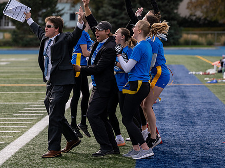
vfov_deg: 9.4
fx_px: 1027
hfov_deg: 12.5
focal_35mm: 158
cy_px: 52
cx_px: 94
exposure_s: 1/2500
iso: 200
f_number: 2.8
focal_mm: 93
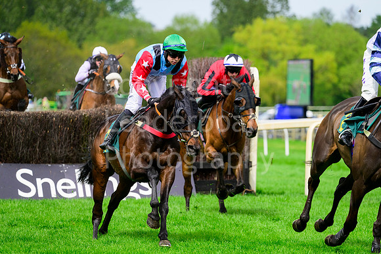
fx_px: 3070
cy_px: 127
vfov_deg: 4.7
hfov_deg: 7.1
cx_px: 190
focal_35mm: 290
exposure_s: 1/2500
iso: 1000
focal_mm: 290
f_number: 6.3
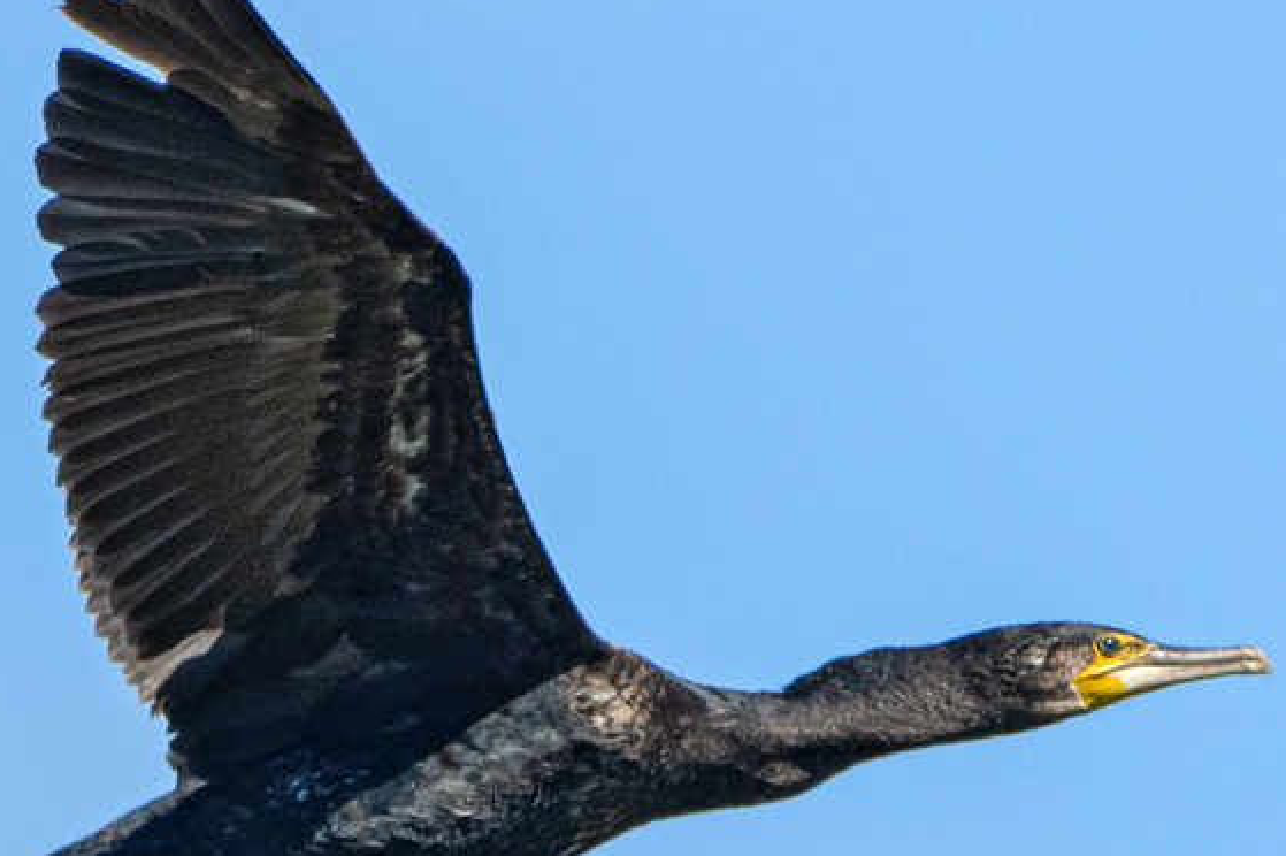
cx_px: 706
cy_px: 545
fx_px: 69008
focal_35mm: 1933
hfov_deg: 1.1
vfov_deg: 0.7
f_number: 7.1
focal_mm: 600
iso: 560
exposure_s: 1/2500
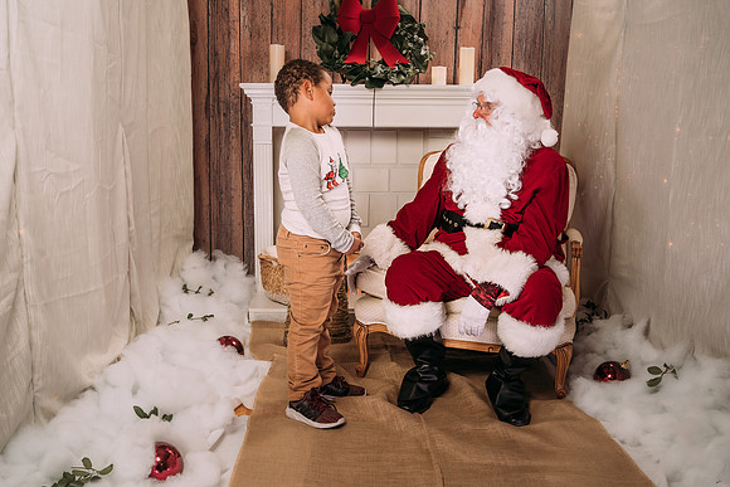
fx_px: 792
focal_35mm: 39
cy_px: 241
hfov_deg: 49.5
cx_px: 345
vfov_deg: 34.2
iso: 200
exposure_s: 1/125
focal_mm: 35
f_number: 5.6
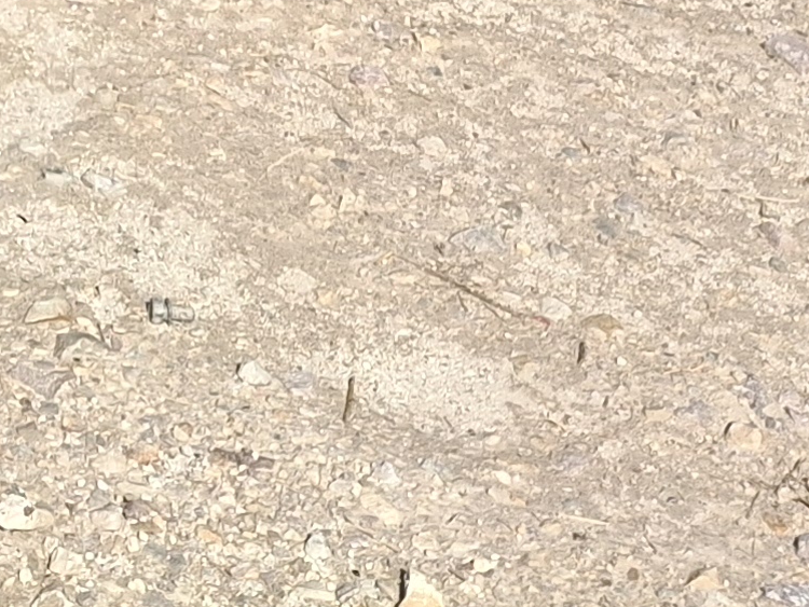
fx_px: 3179
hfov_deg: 13.1
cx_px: -635
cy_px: -1040
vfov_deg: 9.3
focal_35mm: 136
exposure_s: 1/2257
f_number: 1.8
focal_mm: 4.69
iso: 32
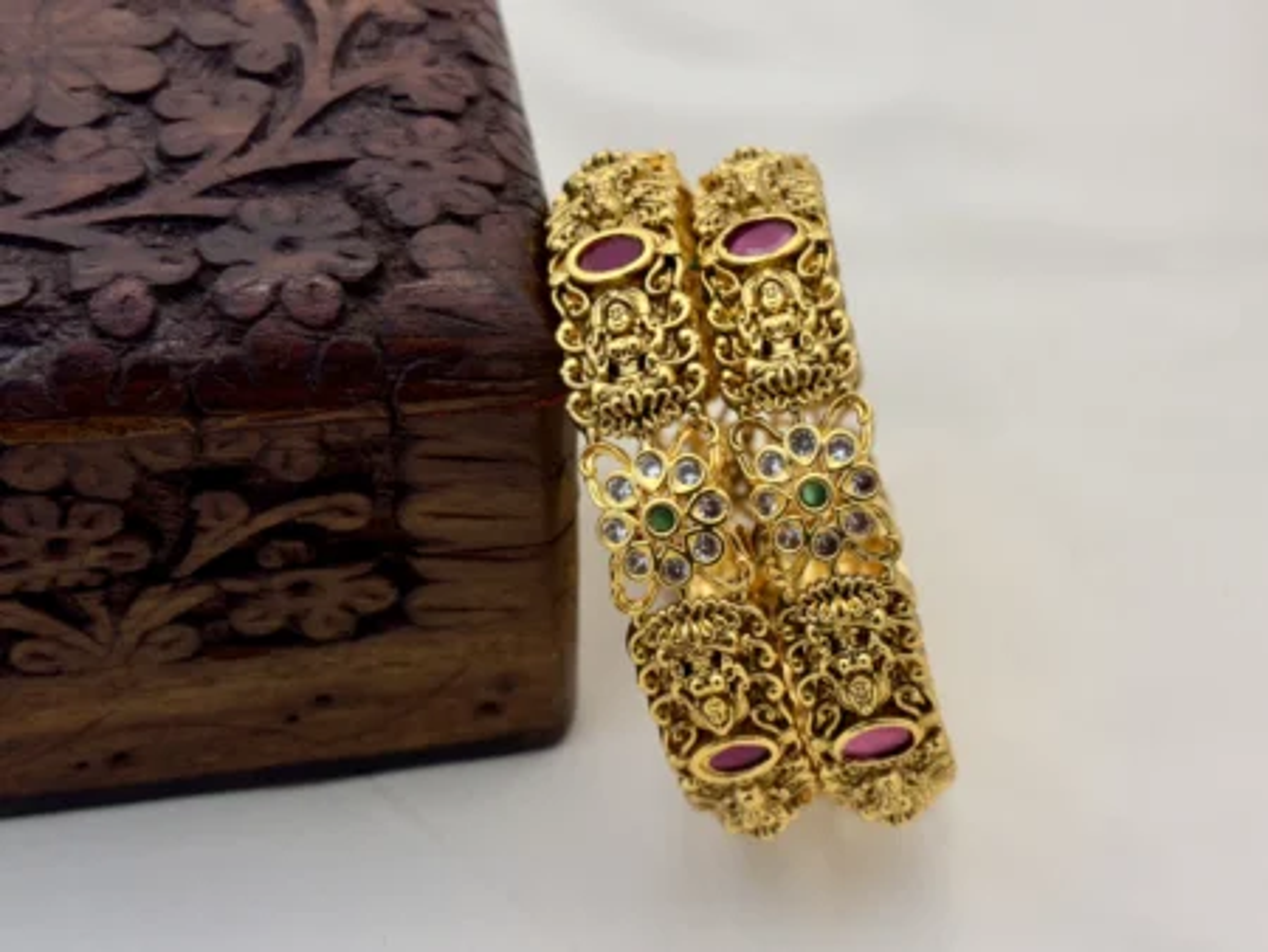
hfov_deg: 36.8
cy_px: 476
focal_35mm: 52
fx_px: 1906
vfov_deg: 28.1
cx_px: 634
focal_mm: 5.96
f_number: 1.6
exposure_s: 1/100
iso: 40
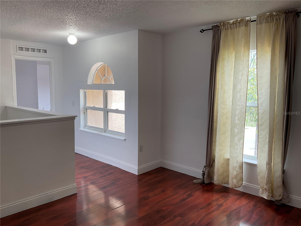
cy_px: 113
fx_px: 252
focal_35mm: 29
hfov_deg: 61.7
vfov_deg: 48.2
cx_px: 150
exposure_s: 1/120
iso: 32
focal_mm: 3
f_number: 1.8
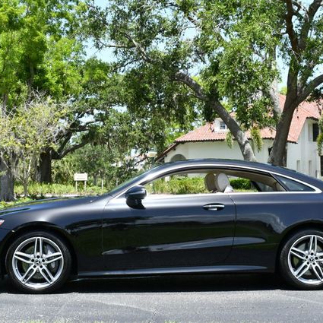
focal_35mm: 64
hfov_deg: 26.9
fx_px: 676
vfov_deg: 26.9
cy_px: 161
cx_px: 176
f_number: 8
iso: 200
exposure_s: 1/250
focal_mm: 25
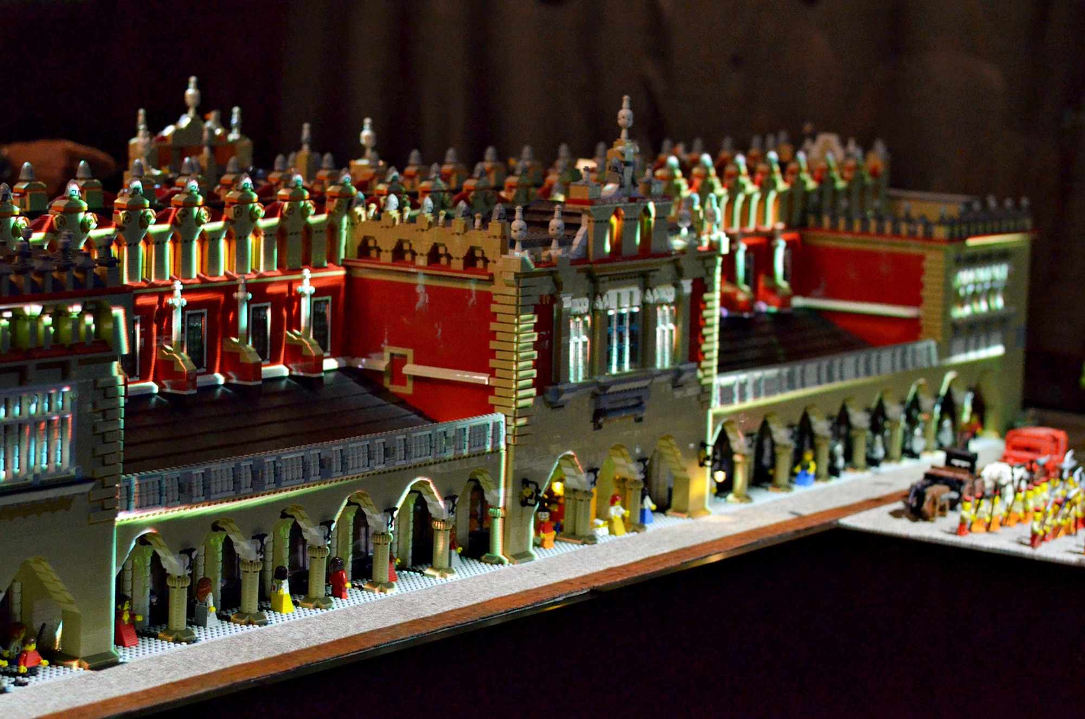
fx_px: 2256
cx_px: 542
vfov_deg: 18.1
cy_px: 360
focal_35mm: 75
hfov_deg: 27.0
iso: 2500
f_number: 2.8
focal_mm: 50
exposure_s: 1/100
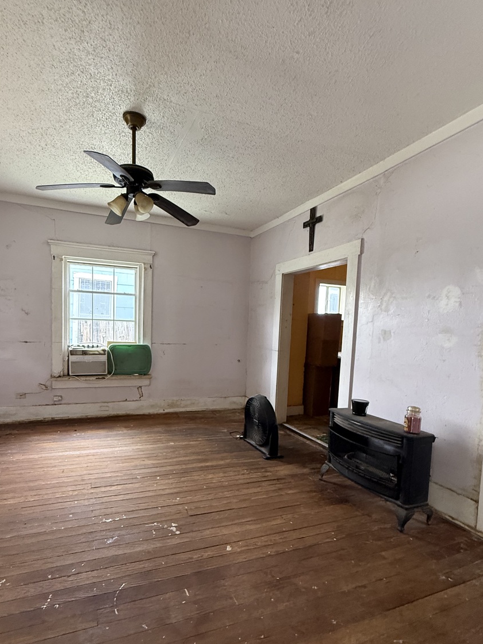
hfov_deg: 71.2
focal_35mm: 18
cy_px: 359
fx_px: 335
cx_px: 208
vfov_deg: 87.4
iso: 400
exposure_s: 1/74
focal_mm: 2.22
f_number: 2.2
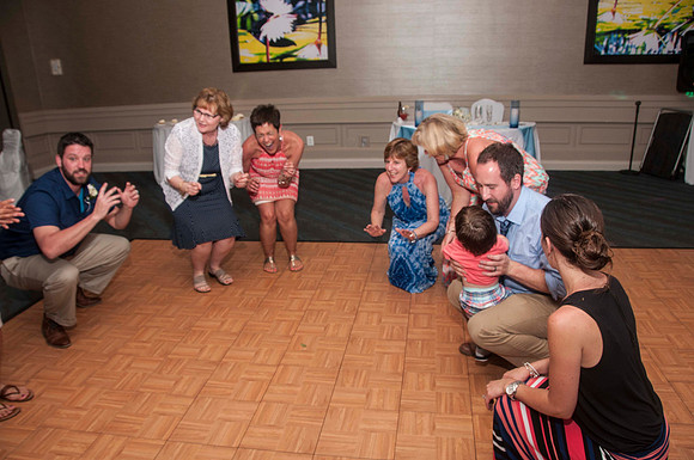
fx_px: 520
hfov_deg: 67.5
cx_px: 347
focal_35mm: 27
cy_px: 230
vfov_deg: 47.8
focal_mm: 18
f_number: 5.6
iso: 400
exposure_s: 1/60
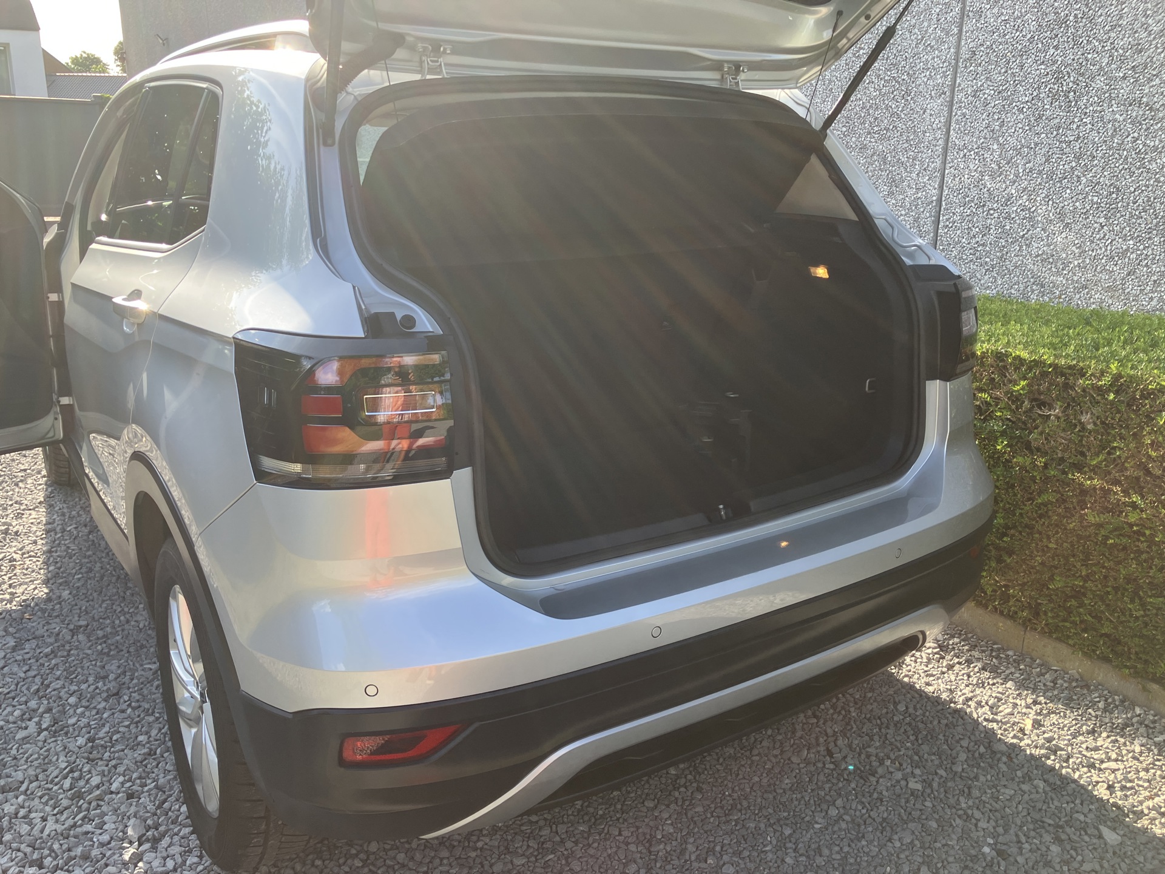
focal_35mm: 28
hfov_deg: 63.4
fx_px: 942
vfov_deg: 49.7
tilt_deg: -14.1
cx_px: 582
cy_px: 437
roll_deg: -0.2
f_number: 1.8
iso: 32
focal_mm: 3.99
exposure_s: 1/330
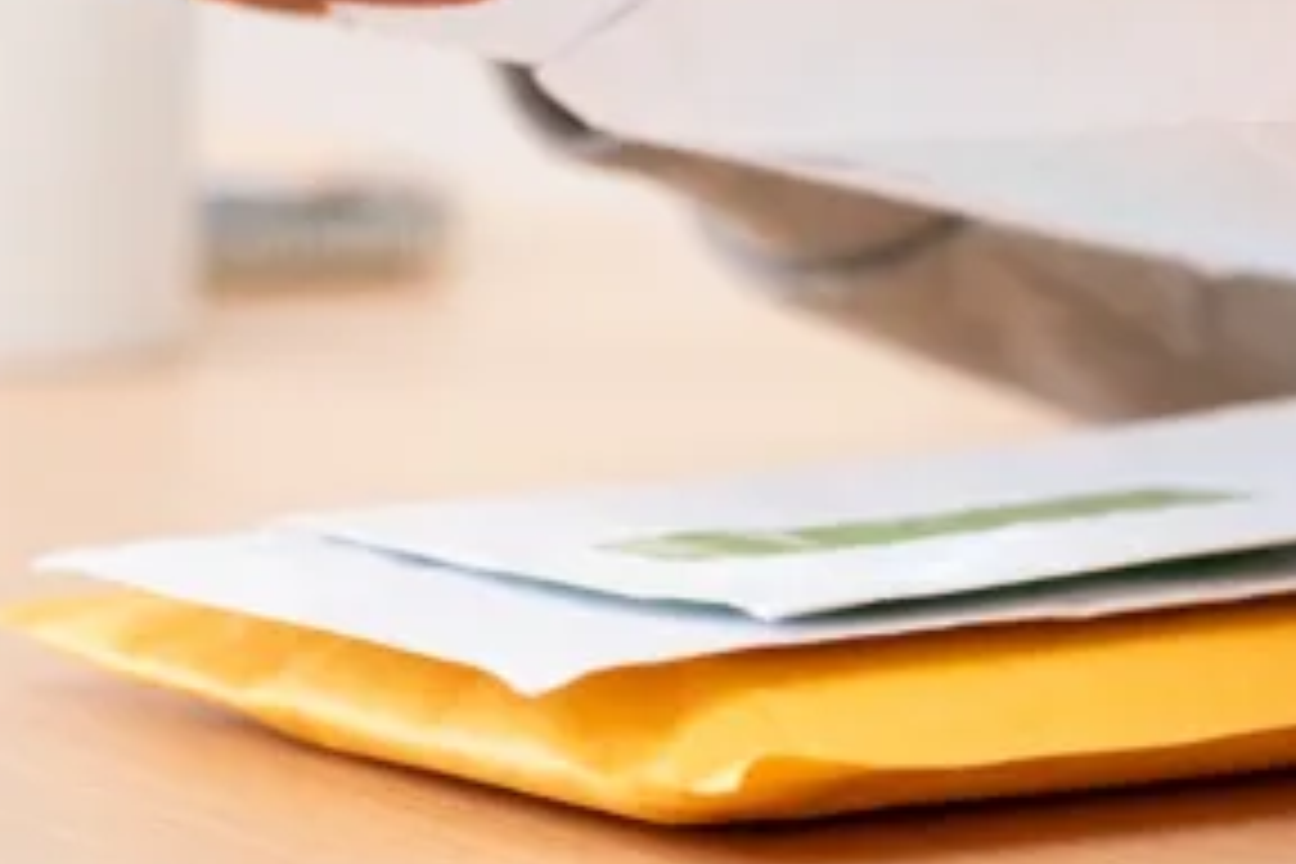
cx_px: 1012
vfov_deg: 7.9
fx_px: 6264
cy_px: -11
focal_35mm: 174
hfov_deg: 11.8
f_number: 5.6
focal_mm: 85
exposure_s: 1/200
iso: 100
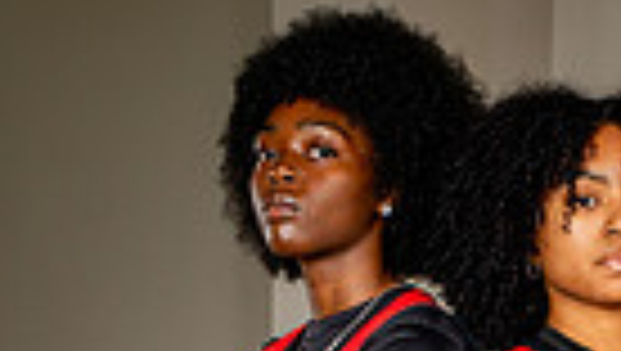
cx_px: 472
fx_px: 2357
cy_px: 886
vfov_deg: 7.8
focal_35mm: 143
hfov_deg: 14.9
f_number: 8
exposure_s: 1/400
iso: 250
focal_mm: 42
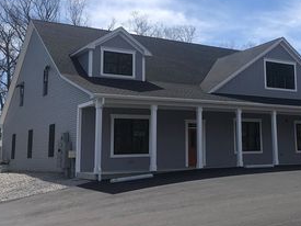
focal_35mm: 51
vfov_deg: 28.4
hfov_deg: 36.5
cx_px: 230
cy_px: 84
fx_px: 443
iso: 20
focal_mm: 3.99
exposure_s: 1/3205
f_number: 1.8
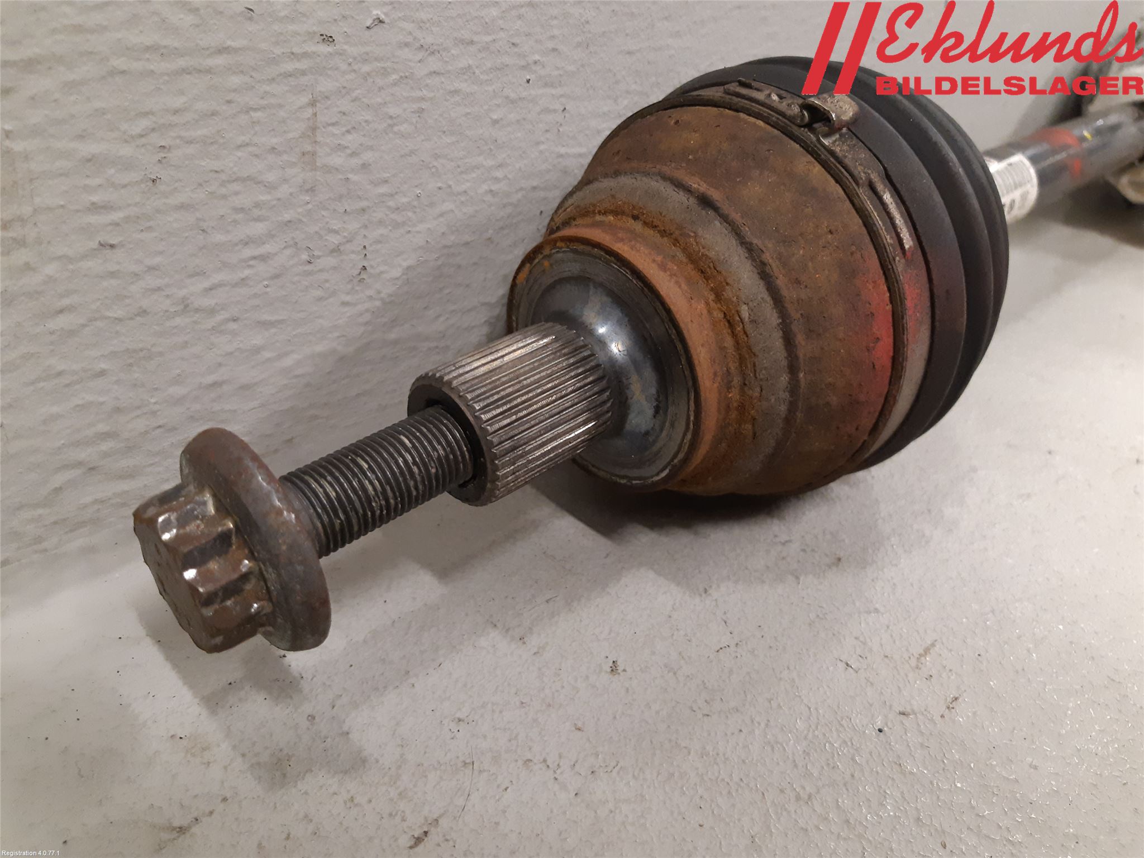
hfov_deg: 67.3
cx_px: 572
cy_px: 429
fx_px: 859
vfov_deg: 53.1
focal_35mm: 26
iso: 250
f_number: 1.7
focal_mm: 3.93
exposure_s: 1/50
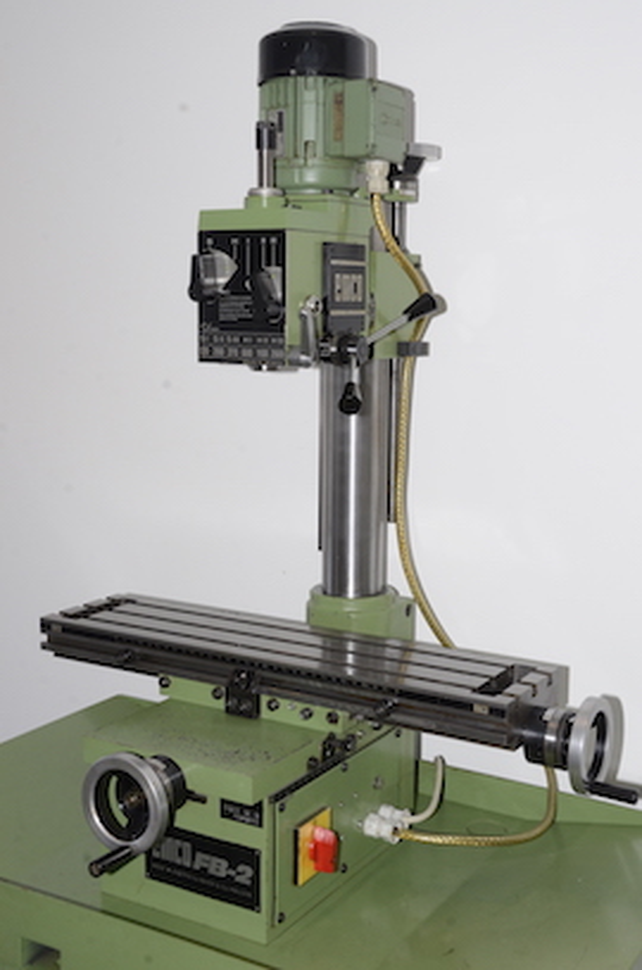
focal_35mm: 46
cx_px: 321
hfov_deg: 28.8
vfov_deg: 42.4
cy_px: 485
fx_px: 1250
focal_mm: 31
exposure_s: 1/60
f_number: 14
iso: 800
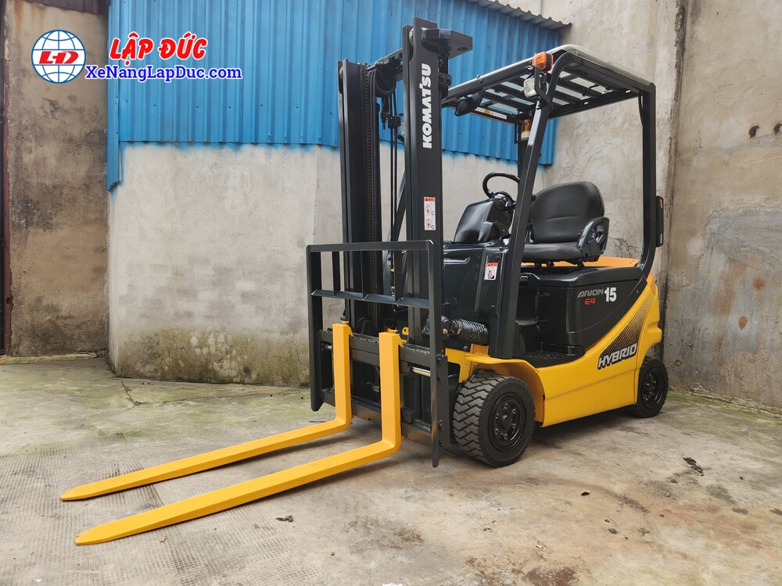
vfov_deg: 58.9
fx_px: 520
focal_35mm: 23
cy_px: 293
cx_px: 391
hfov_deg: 73.9
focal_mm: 5.4
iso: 20
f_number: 1.8
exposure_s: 1/272
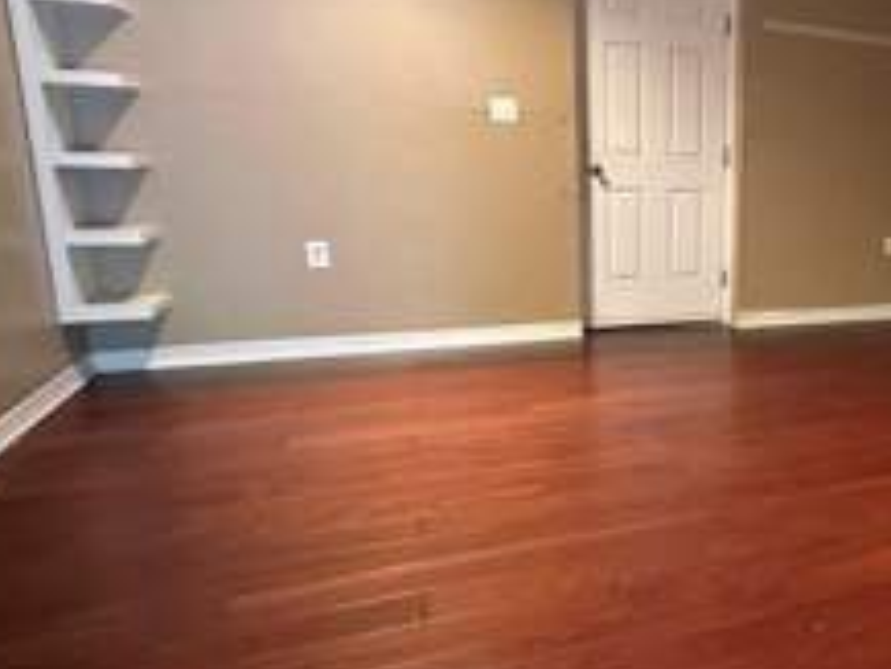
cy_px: 320
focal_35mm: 31
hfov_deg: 49.3
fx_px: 798
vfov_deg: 45.5
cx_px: 862
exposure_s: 1/30
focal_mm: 2.22
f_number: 2.2
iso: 1250
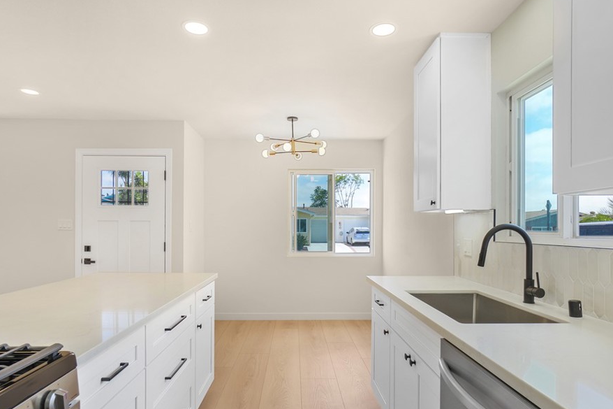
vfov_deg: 59.3
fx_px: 357
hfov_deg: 81.2
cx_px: 304
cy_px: 229
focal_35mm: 21
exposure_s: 1/13
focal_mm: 12
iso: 100
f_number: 8
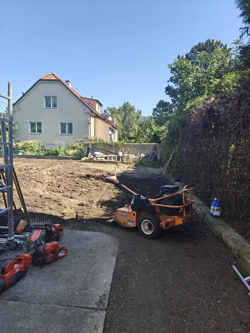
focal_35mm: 23
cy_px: 166
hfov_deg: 58.9
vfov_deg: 73.9
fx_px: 221
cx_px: 125
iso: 50
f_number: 1.6
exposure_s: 1/343
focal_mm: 6.06
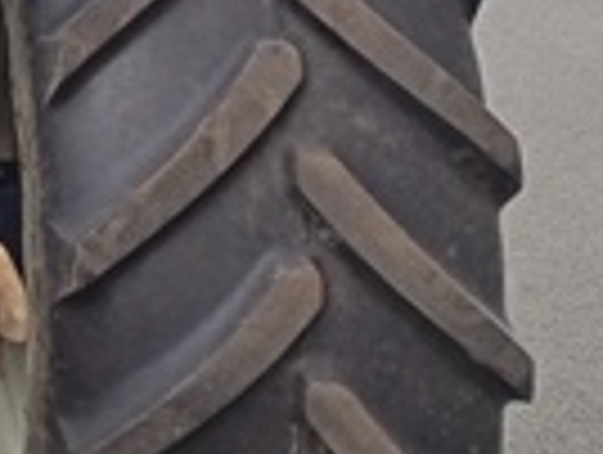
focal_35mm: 119
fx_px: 2077
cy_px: -139
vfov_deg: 12.1
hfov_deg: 13.7
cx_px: -657
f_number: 1.8
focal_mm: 4.65
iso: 50
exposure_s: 1/185
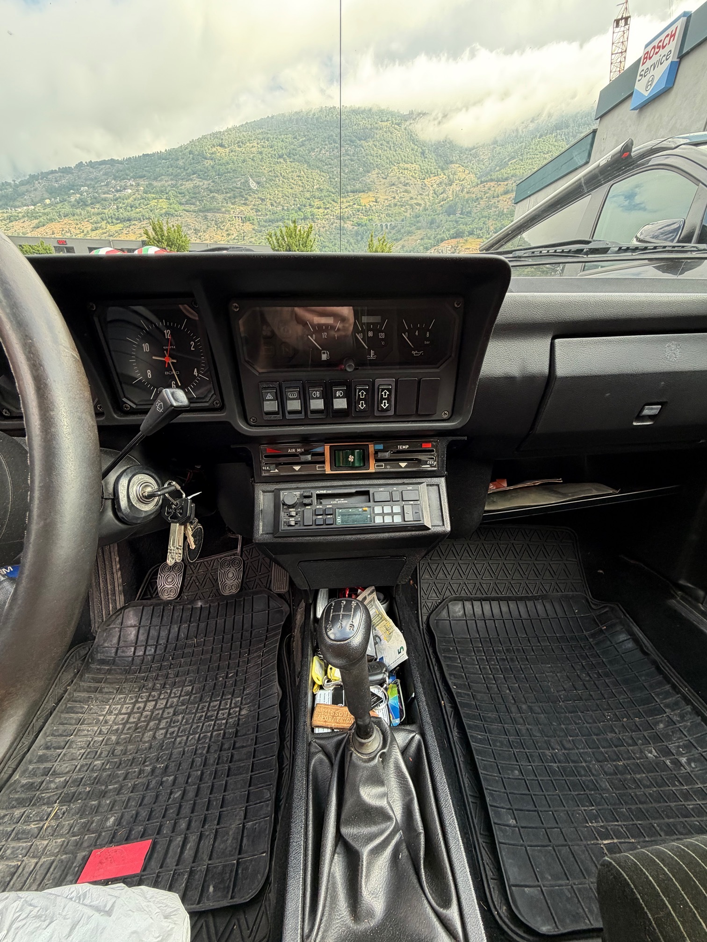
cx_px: 354
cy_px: 471
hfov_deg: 85.7
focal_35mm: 14
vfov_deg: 102.1
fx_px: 381
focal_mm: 2.22
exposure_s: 1/121
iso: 80
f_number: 2.2
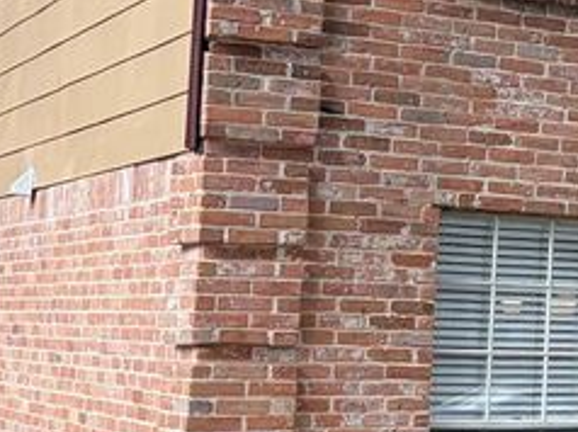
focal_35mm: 112
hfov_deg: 14.2
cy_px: 231
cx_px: 1219
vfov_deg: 13.2
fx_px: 1868
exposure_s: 1/527
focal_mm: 5.96
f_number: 1.6
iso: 64
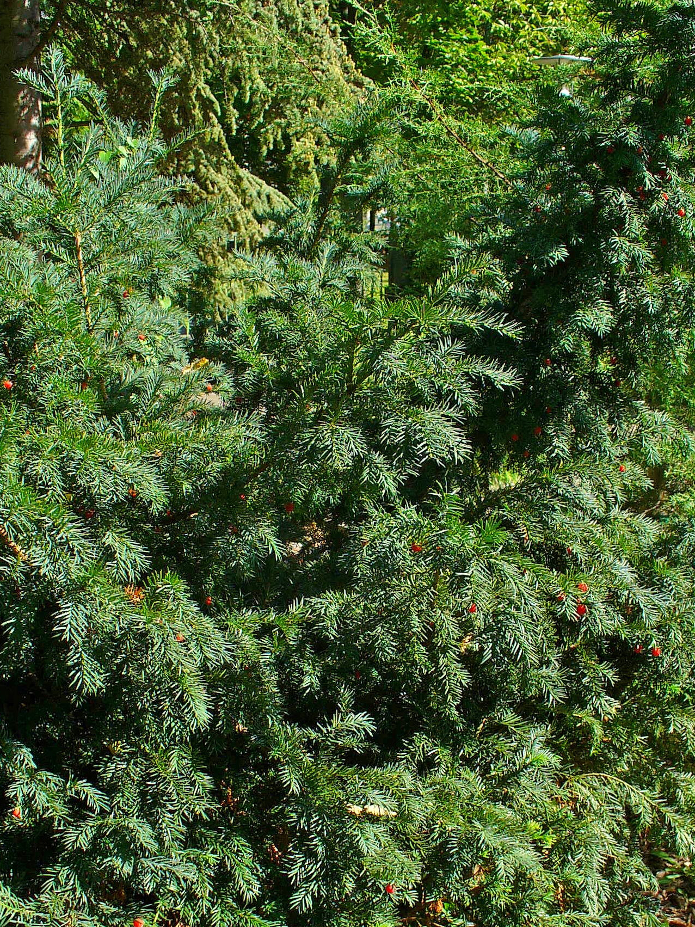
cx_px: 348
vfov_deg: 38.0
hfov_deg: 29.1
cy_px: 573
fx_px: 1339
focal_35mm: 50
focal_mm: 6.1
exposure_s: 1/100
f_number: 5.6
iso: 64
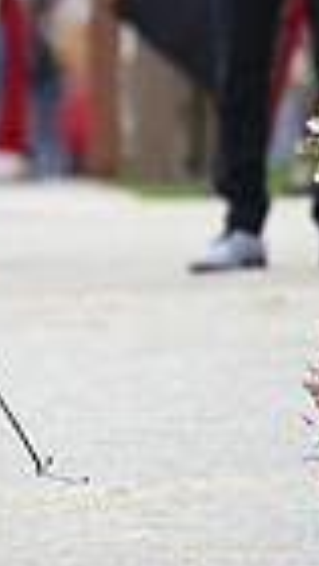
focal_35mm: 1735
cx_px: -561
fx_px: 26027
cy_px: -34
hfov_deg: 0.7
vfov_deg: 1.2
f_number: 5.6
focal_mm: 400
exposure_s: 1/1600
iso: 720
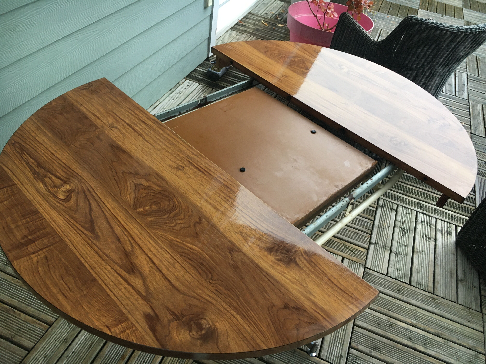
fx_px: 407
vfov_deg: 48.2
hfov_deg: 61.7
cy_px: 182
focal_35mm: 29
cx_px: 243
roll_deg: -10.7
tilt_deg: -42.5
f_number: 2.2
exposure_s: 1/33
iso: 125
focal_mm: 4.15
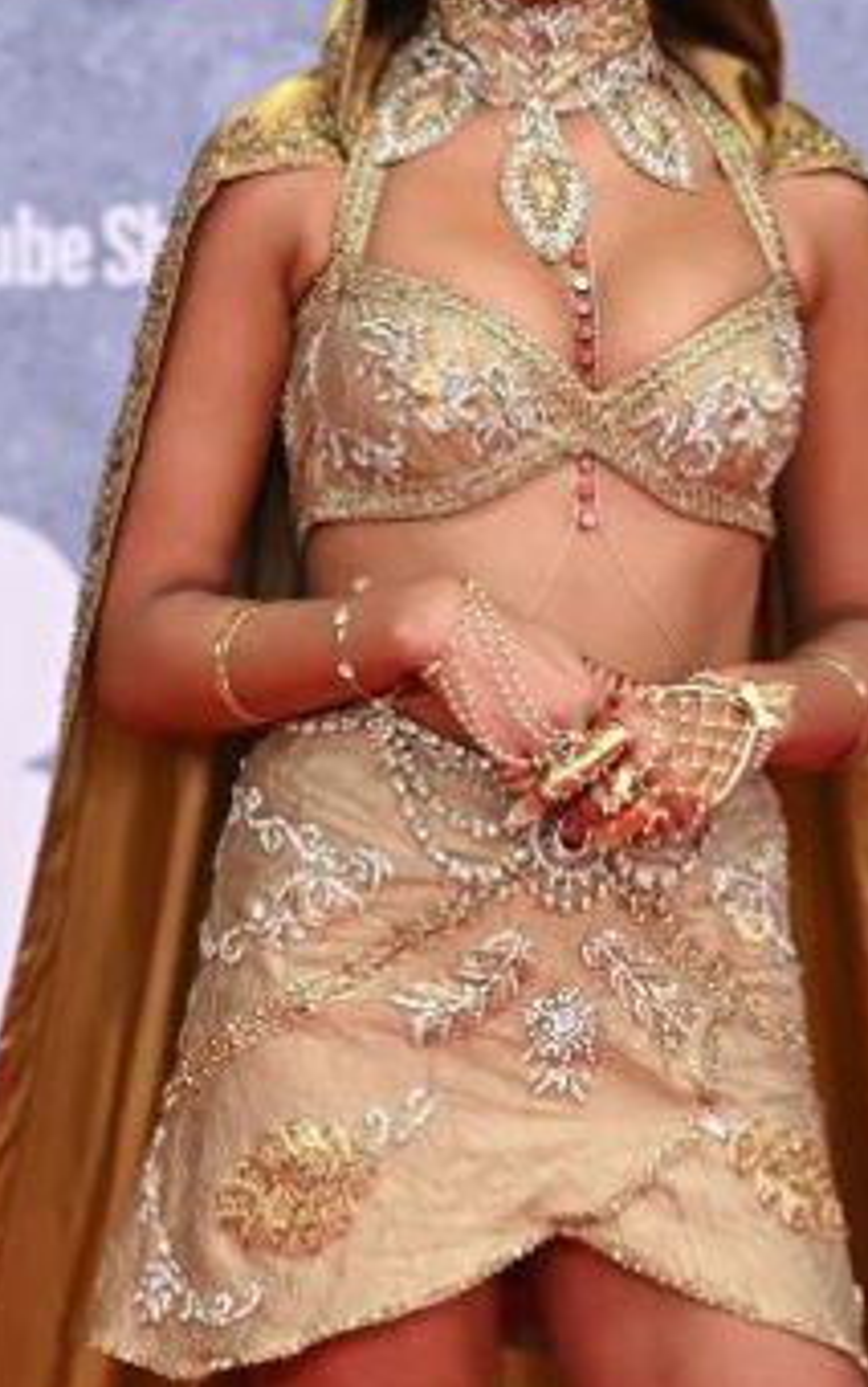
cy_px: 840
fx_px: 8199
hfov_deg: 6.0
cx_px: 8
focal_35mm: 217
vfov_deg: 9.7
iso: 2000
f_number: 2.8
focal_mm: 70
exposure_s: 1/1600
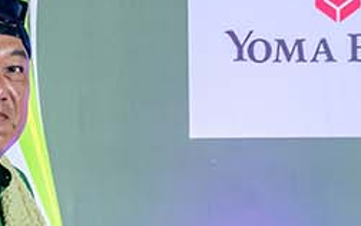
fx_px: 1950
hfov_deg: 10.6
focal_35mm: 198
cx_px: 219
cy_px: 329
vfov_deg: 6.6
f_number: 4.5
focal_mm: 34
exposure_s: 1/250
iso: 4000
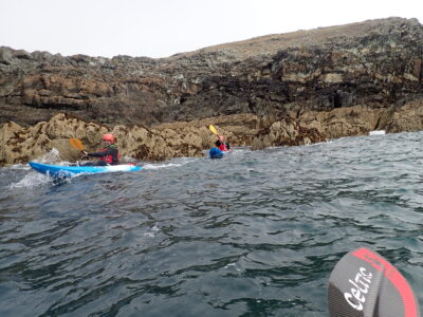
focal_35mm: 25
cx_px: 212
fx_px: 305
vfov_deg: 54.9
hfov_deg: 69.4
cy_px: 158
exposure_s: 1/1000
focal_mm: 4.5
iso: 100
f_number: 2.8
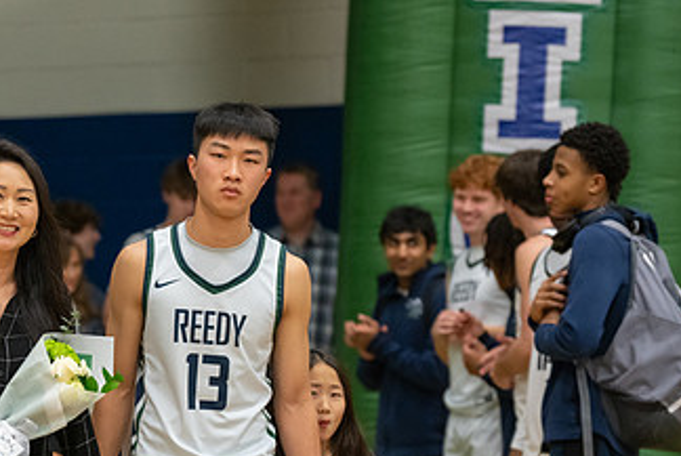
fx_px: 3751
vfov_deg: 6.9
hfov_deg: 10.3
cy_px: 371
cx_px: 139
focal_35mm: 198
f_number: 2.8
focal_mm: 107
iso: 5000
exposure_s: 1/320
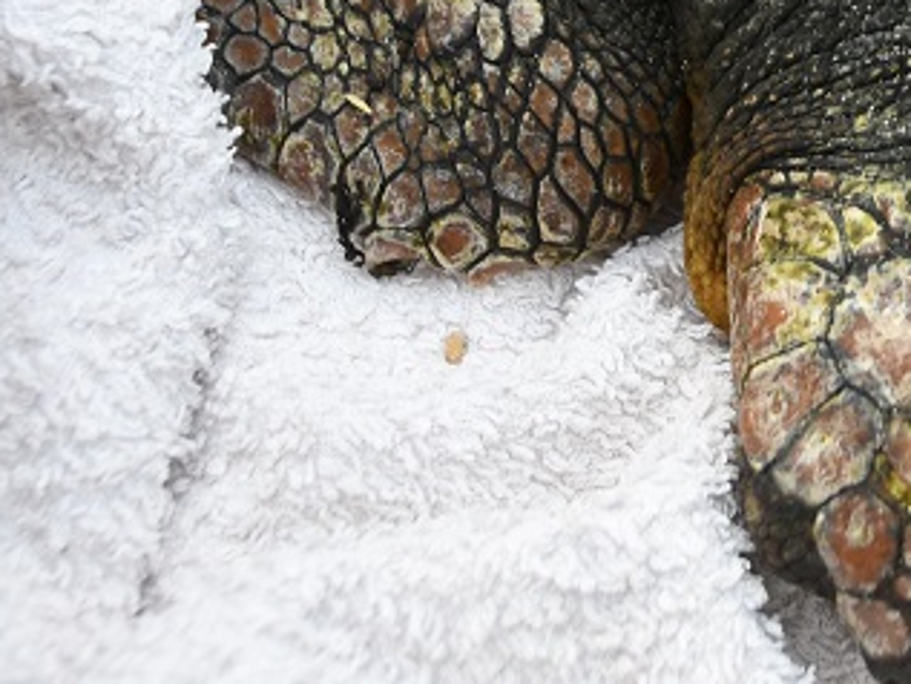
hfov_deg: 20.5
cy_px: -98
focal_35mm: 91
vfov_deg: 15.7
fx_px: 2396
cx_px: 1017
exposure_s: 1/125
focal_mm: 20
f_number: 3.5
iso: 200
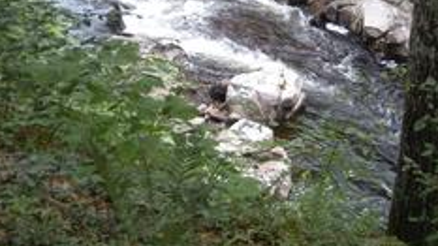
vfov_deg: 14.1
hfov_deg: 25.8
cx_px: 278
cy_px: -78
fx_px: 952
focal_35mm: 82
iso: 77
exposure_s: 1/53.2
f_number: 3.8
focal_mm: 5.9
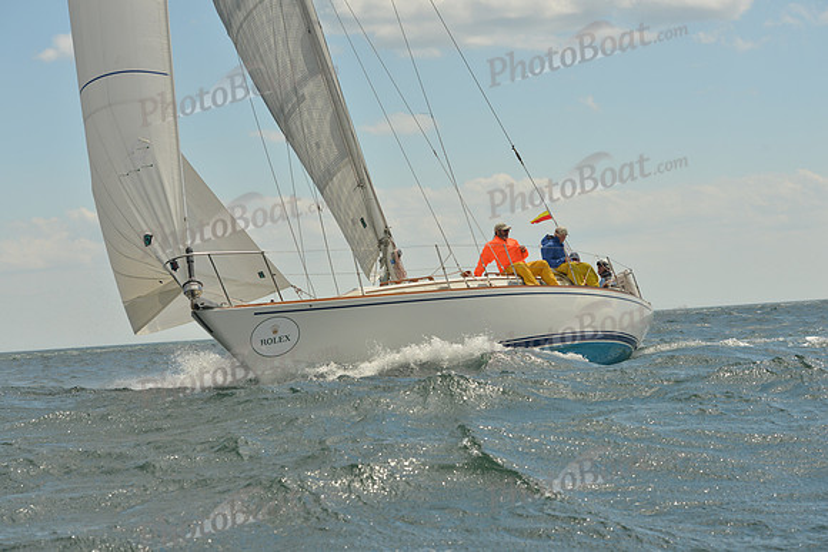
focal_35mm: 85
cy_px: 276
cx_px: 414
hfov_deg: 23.9
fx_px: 1955
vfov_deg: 16.1
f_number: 7.1
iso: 400
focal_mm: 85
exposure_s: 1/800
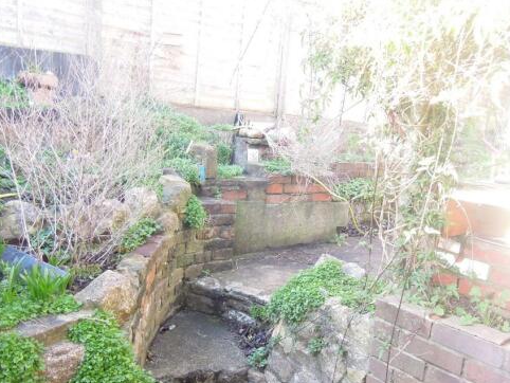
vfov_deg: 48.2
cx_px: 234
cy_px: 212
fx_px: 427
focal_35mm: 29
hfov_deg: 61.5
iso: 160
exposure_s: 1/40
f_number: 2.8
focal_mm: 4.3
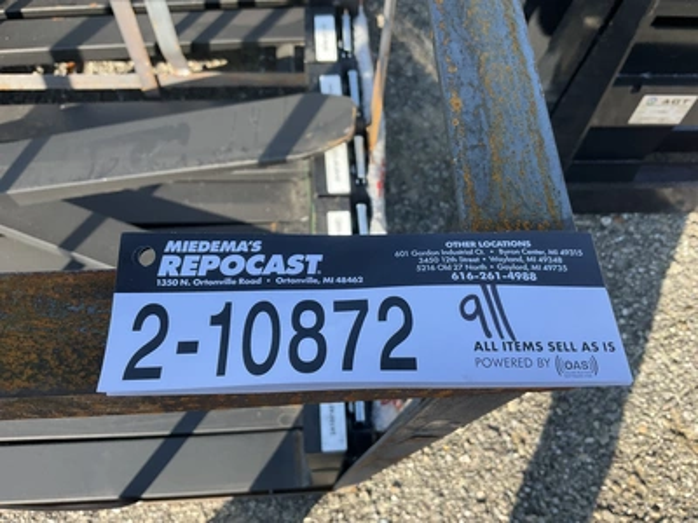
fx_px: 585
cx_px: 349
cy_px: 262
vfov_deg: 48.2
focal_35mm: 29
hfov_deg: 61.7
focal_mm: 3
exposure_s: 1/400
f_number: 1.8
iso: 25
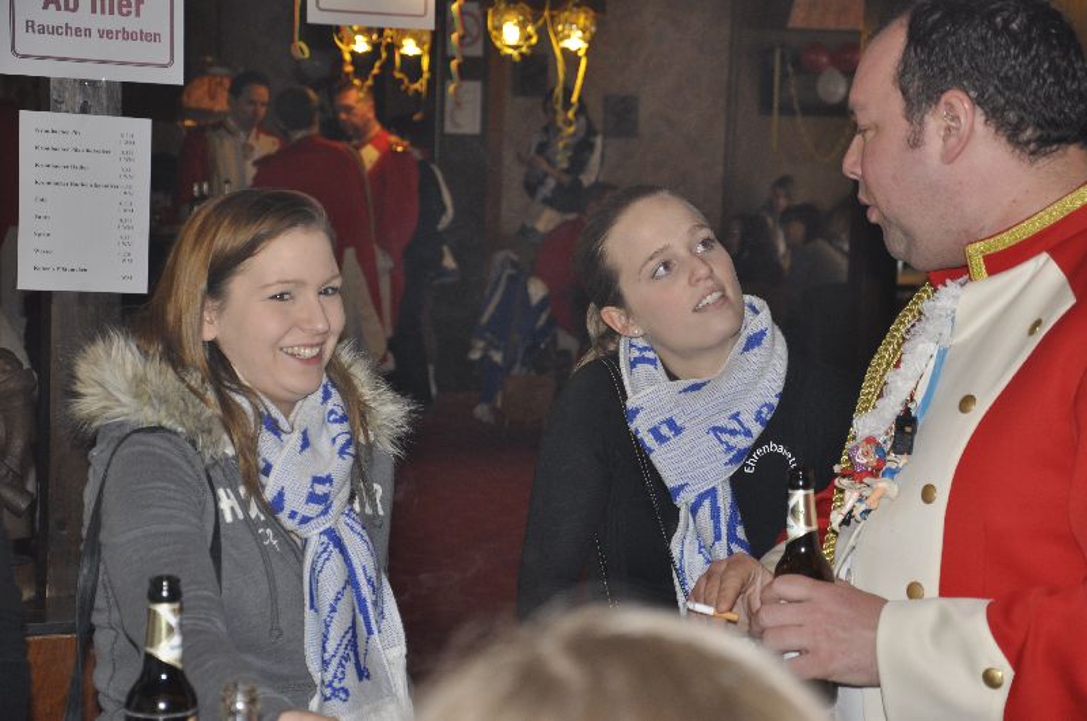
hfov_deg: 27.0
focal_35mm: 75
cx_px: 544
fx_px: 2261
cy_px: 360
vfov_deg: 18.1
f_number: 5
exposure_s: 1/60
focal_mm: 50
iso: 400
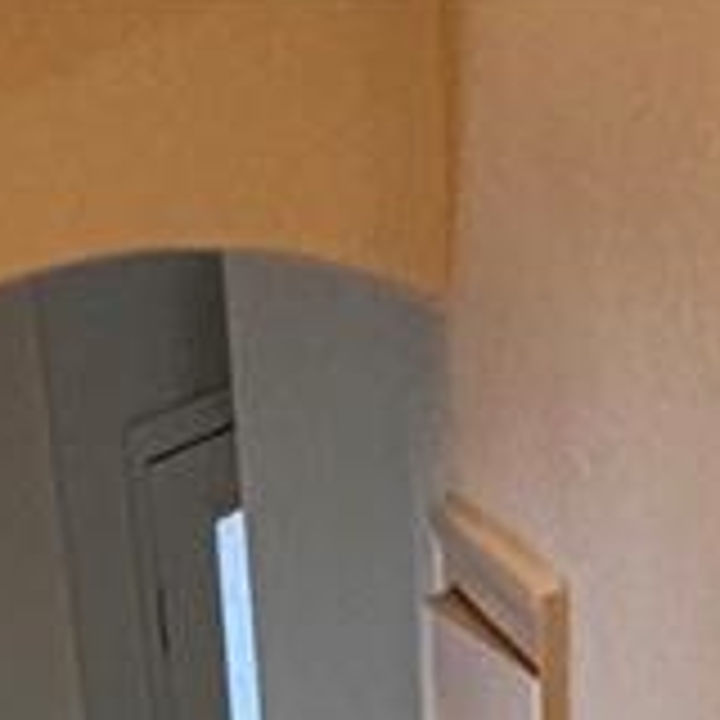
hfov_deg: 17.5
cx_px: -230
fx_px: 2188
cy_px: 2678
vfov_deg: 8.9
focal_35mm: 93
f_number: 2.2
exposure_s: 1/60
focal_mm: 2.22
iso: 320
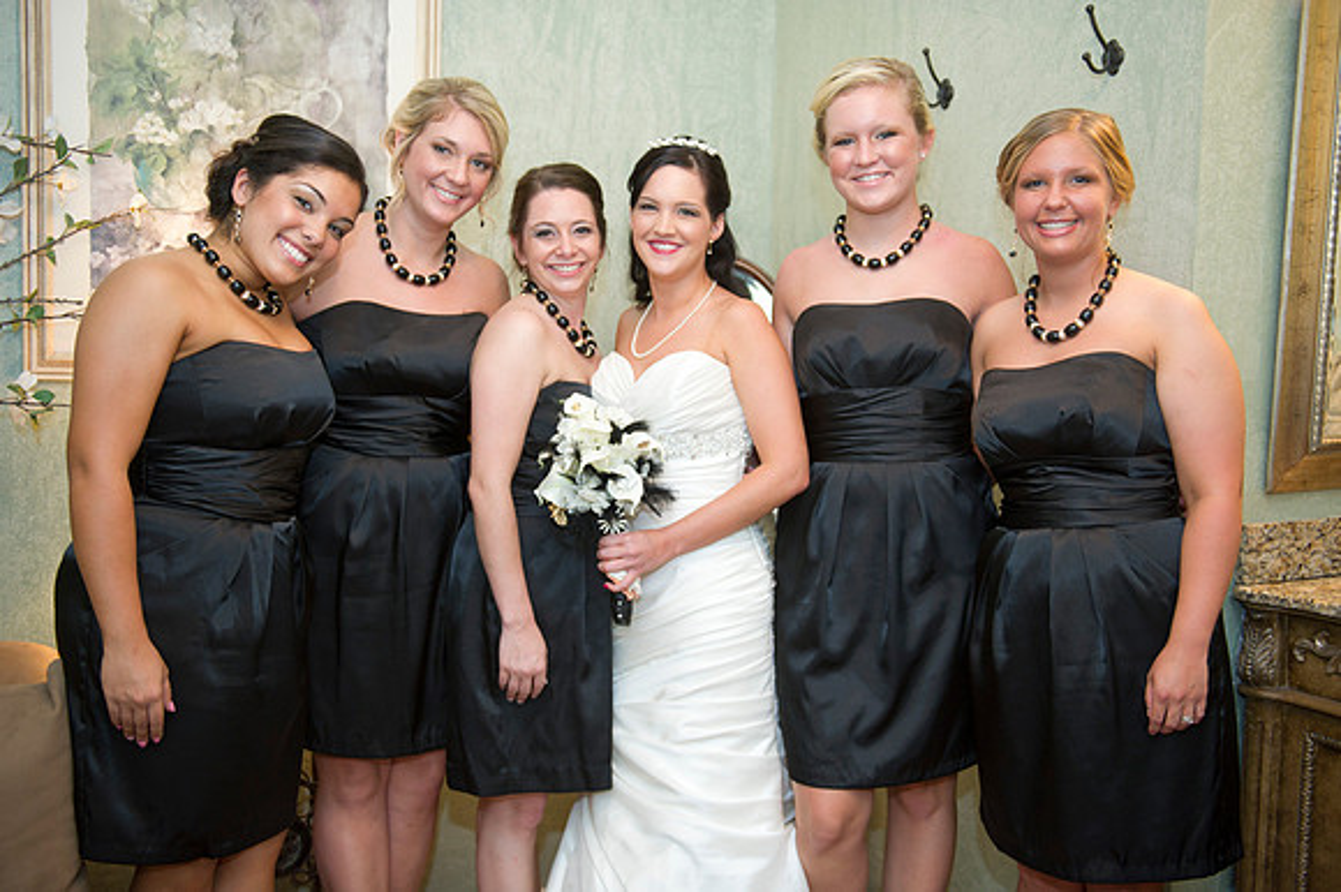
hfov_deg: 50.7
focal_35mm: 38
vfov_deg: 35.0
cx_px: 670
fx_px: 1415
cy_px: 446
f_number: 2.8
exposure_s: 1/80
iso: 800
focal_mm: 38
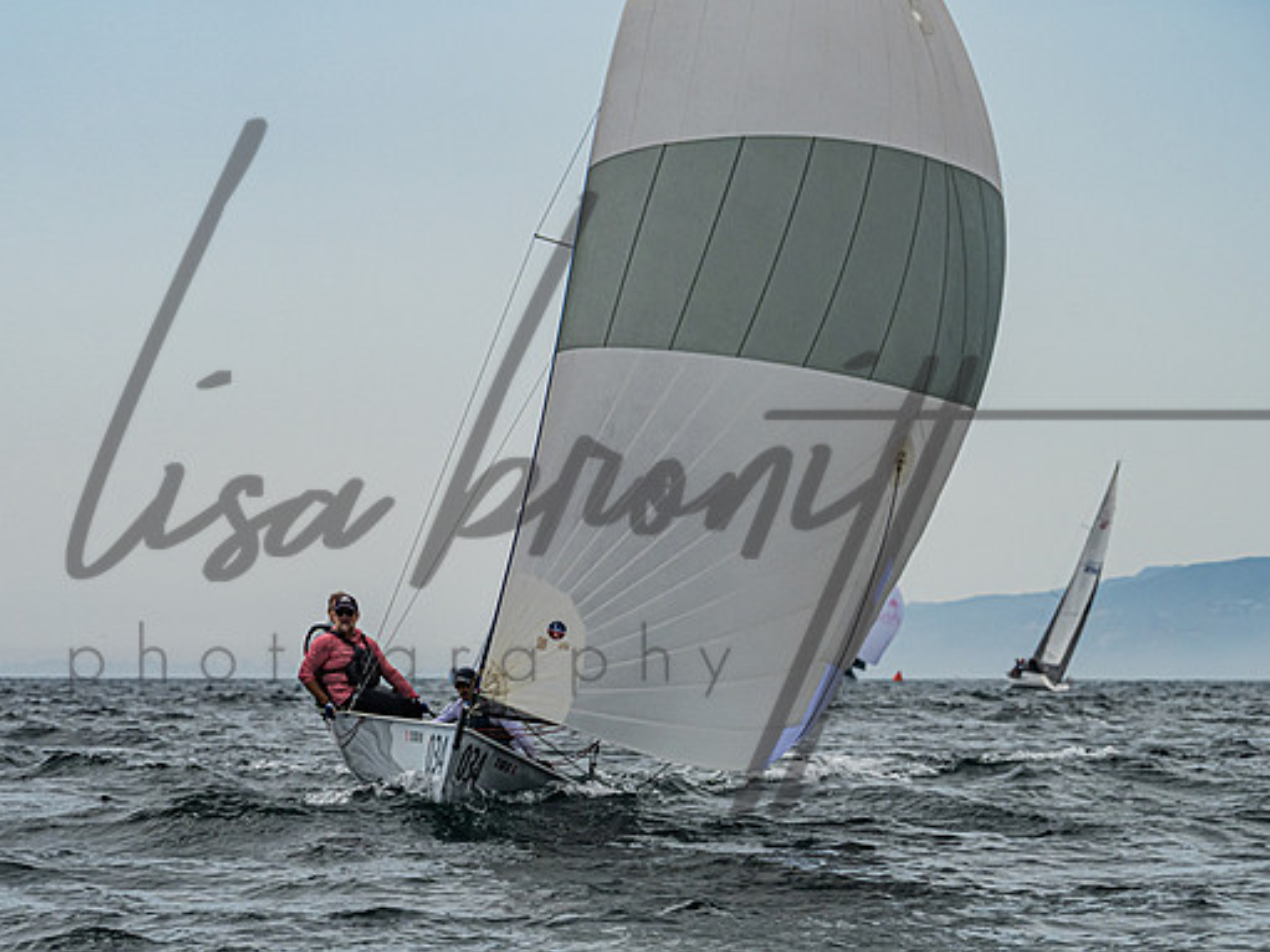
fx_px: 7959
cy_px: 652
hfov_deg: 9.1
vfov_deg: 6.8
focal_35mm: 217
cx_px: 548
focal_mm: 145
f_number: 8
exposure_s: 1/3200
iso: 400
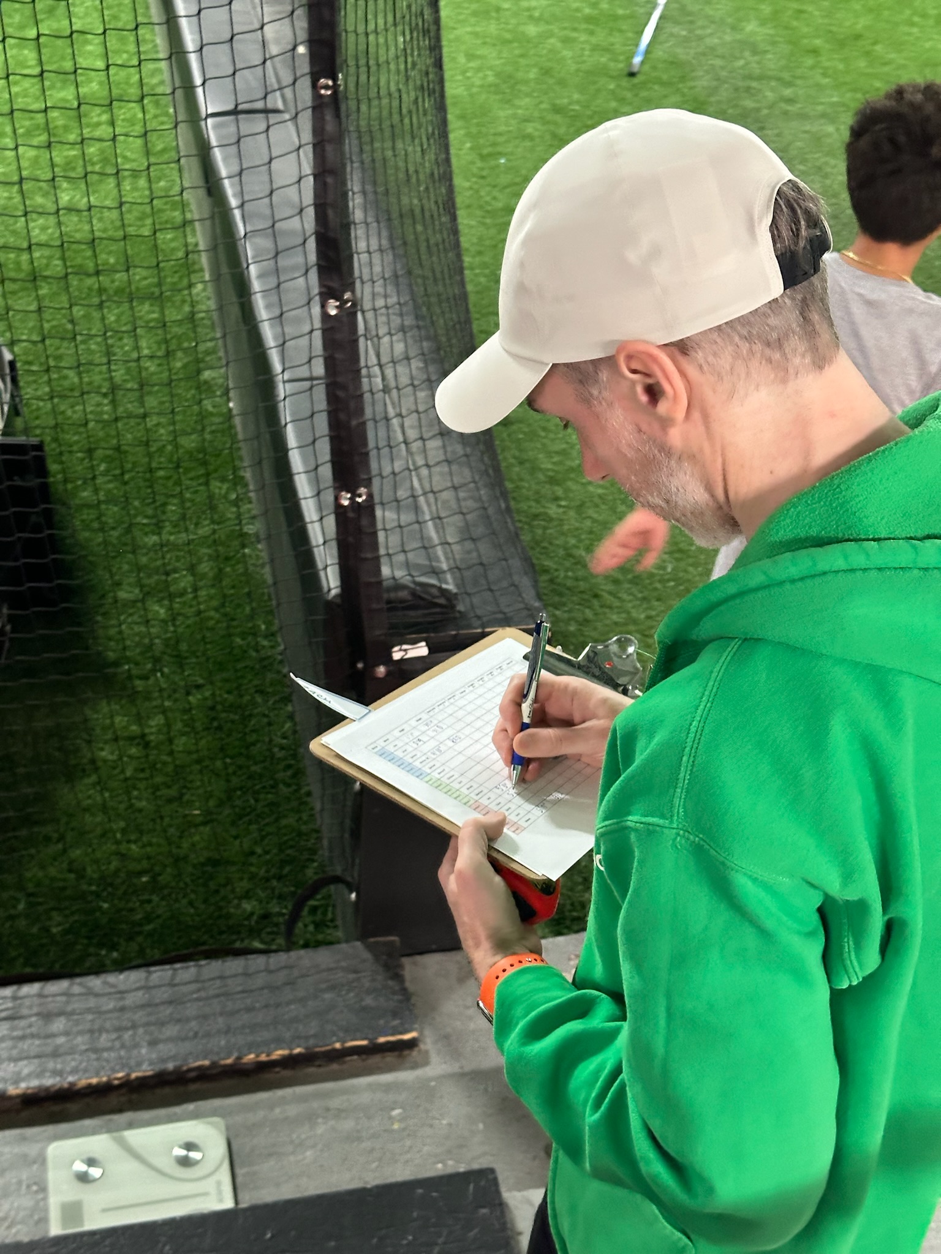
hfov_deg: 30.3
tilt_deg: -36.4
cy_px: 627
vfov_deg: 39.7
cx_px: 470
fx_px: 1740
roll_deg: -6.7
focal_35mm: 48
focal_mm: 6.86
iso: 500
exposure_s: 1/36
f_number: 1.78
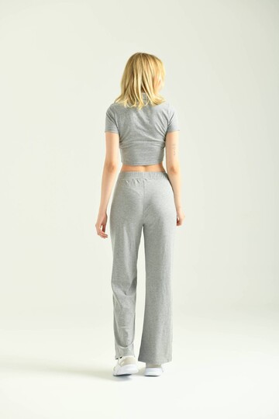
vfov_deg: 24.8
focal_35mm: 82
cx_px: 140
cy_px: 210
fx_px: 953
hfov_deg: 16.7
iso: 125
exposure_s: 1/160
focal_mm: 82
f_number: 5.6
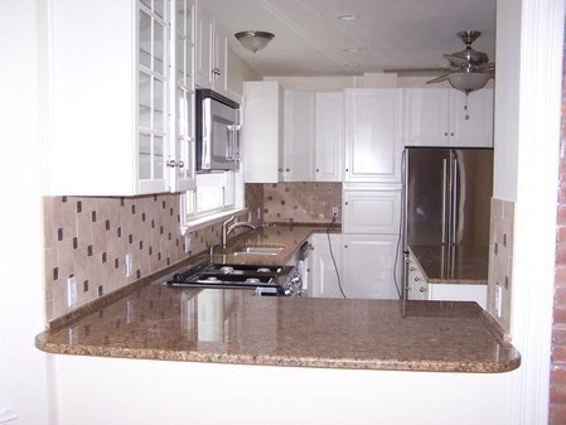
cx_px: 283
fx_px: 621
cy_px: 212
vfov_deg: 37.7
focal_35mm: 38
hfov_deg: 49.0
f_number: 2.8
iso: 140
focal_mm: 6.3
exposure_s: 1/60
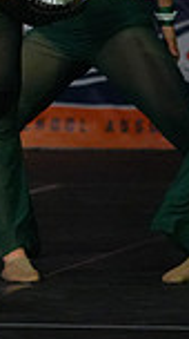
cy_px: -64
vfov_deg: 2.6
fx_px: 7526
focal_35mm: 841
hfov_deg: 1.4
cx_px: -367
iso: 12800
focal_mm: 210
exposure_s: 1/1000
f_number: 5
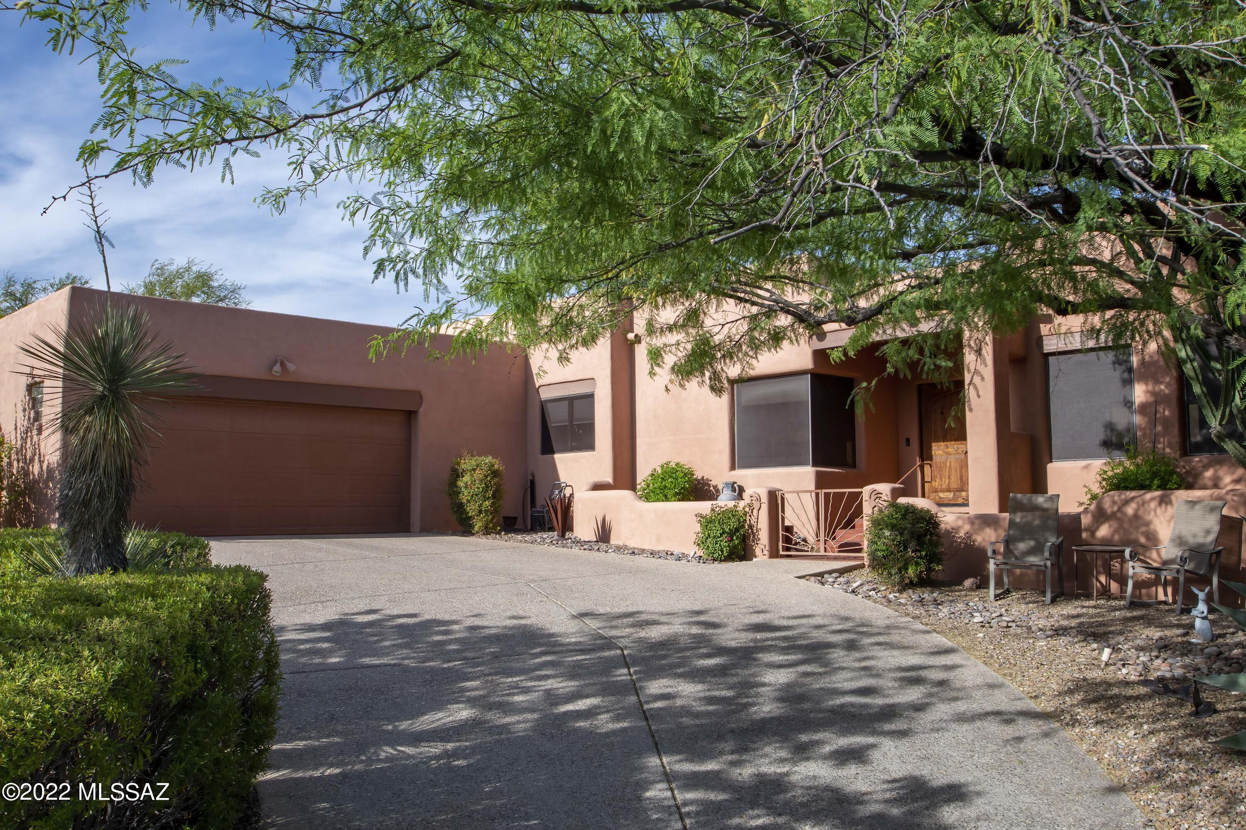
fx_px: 1038
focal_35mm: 30
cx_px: 623
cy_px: 415
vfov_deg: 43.6
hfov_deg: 61.9
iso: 320
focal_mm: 20
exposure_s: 1/320
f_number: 14
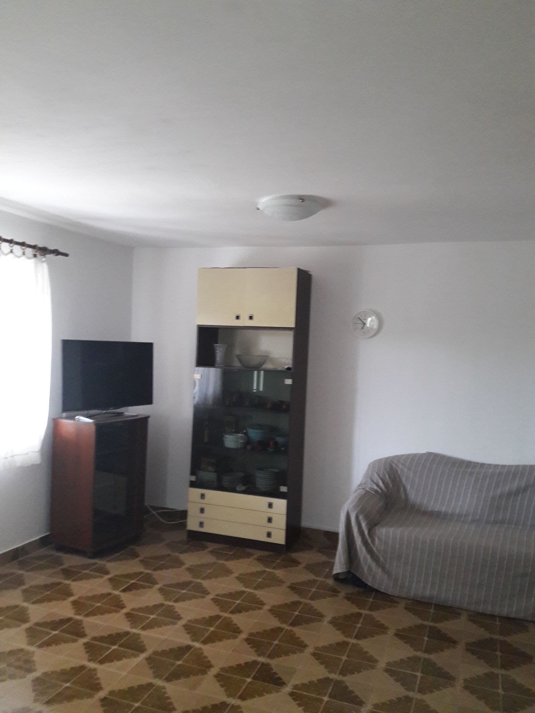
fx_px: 577
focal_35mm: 28
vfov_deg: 63.4
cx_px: 268
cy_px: 356
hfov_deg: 49.7
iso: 320
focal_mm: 3.7
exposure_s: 1/17
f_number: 1.9
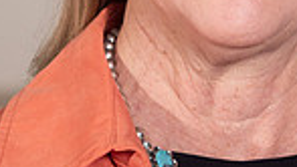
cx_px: 266
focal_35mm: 785
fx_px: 6188
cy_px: -76
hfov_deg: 2.7
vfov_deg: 1.6
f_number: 8
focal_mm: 160
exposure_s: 1/250
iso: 500
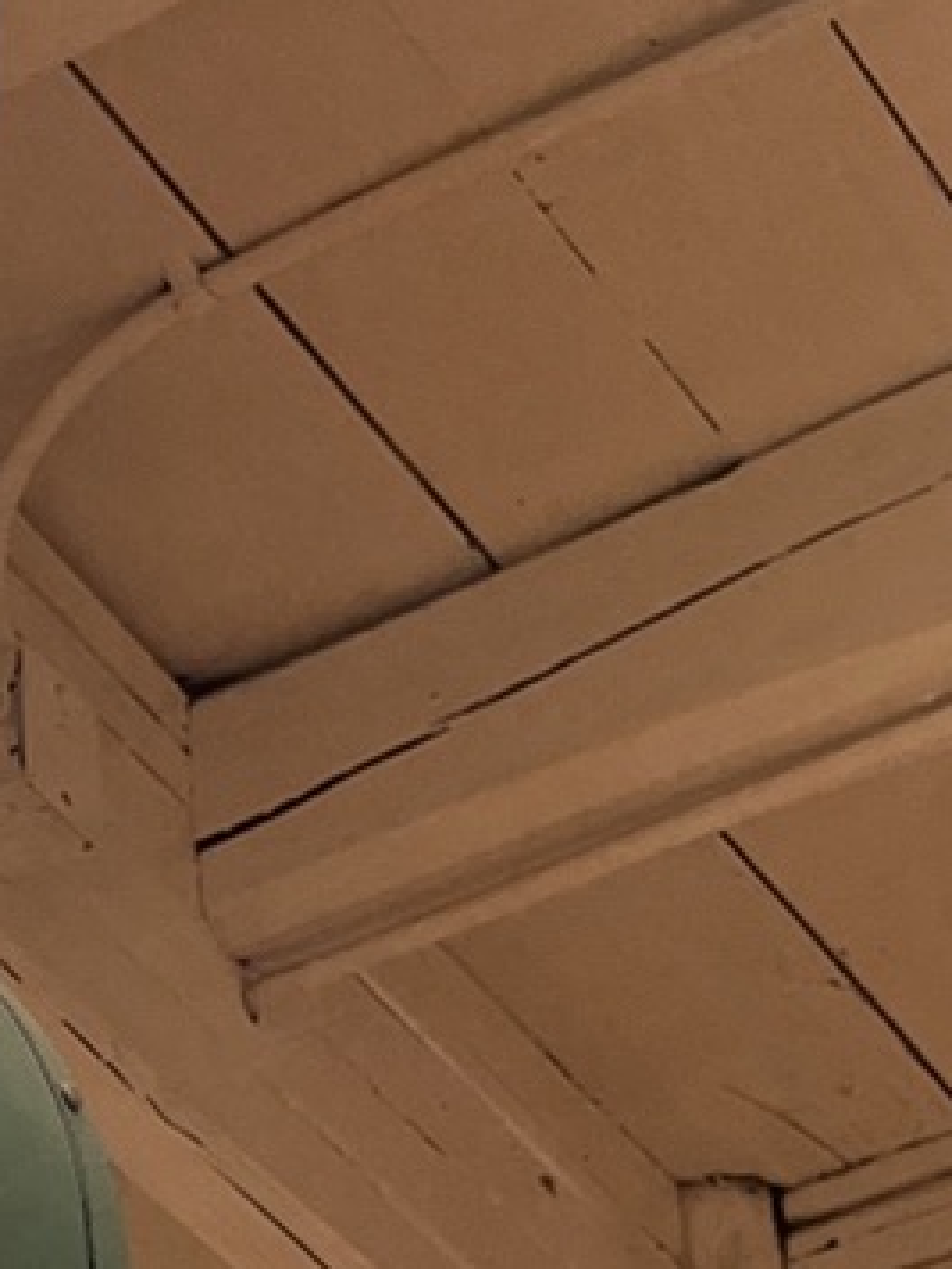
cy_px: 2681
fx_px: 5354
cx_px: -1615
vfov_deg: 11.8
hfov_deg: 8.8
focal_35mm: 146
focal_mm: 5.1
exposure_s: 1/100
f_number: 1.6
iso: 32
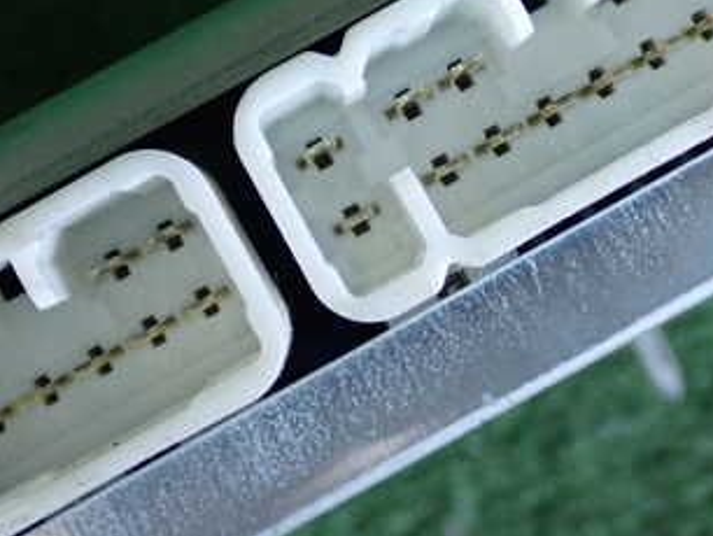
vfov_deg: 15.0
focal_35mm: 98
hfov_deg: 20.0
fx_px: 2020
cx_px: 398
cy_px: 128
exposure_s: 1/125
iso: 640
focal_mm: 9.01
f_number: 3.2
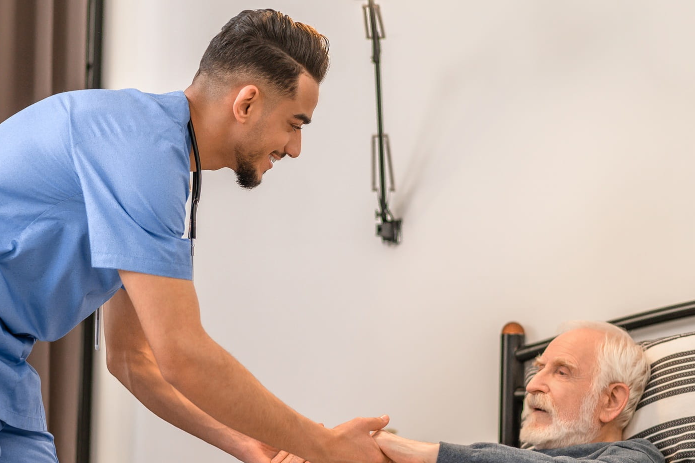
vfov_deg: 11.2
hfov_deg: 16.8
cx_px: 278
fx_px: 2354
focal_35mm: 122
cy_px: 244
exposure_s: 1/250
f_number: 2.2
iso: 640
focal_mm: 85
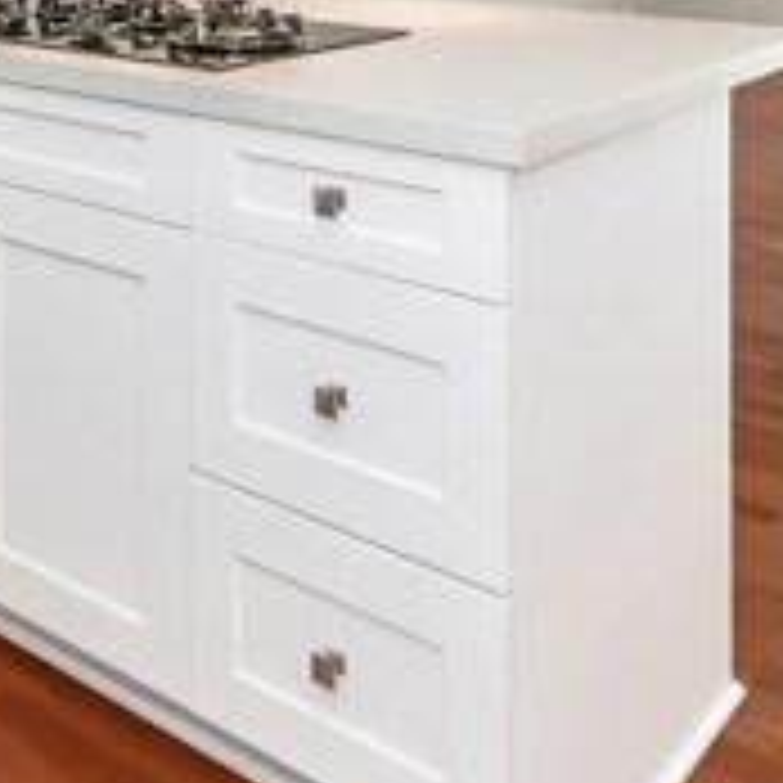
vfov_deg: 32.2
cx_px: 297
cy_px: -56
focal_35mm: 47
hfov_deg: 35.9
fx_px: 1203
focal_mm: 10
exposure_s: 1/250
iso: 1000
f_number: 8
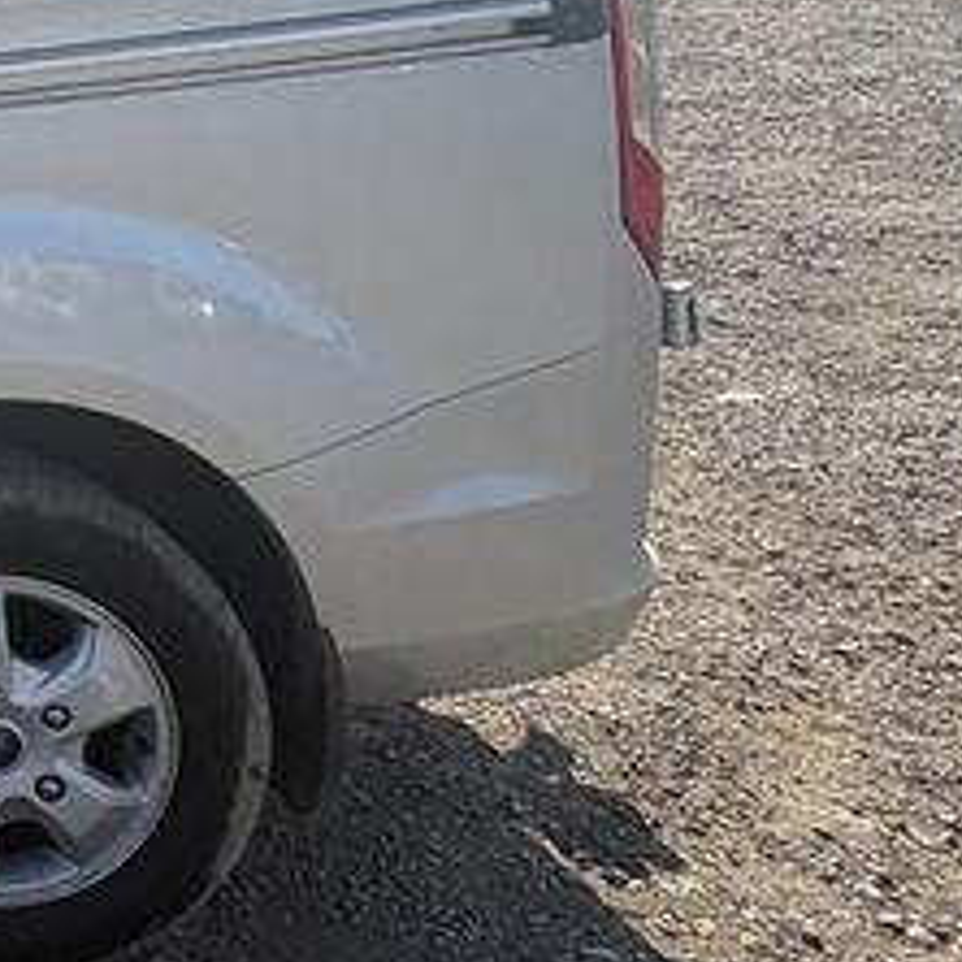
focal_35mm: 50
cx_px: -858
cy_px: 4
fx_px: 1572
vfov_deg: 31.5
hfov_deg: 20.6
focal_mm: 2.22
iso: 50
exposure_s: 1/1020
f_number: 2.2
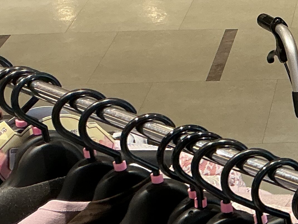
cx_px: 485
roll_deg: +0.3
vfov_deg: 13.6
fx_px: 938
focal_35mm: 109
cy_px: 99
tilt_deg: -30.1
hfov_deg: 16.1
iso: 64
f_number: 1.8
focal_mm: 3
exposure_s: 1/50
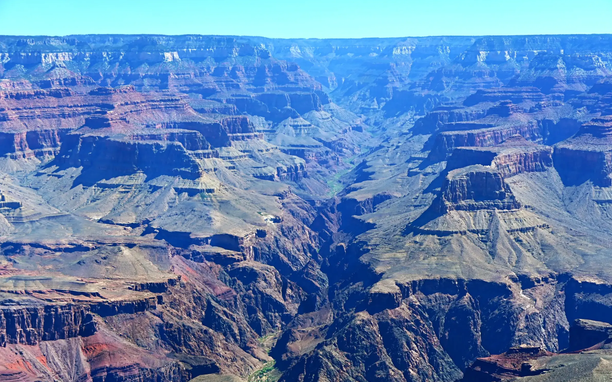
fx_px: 1084
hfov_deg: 31.5
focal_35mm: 65
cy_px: 201
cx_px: 309
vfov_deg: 20.0
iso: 100
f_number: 6.3
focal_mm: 42
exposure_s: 1/320
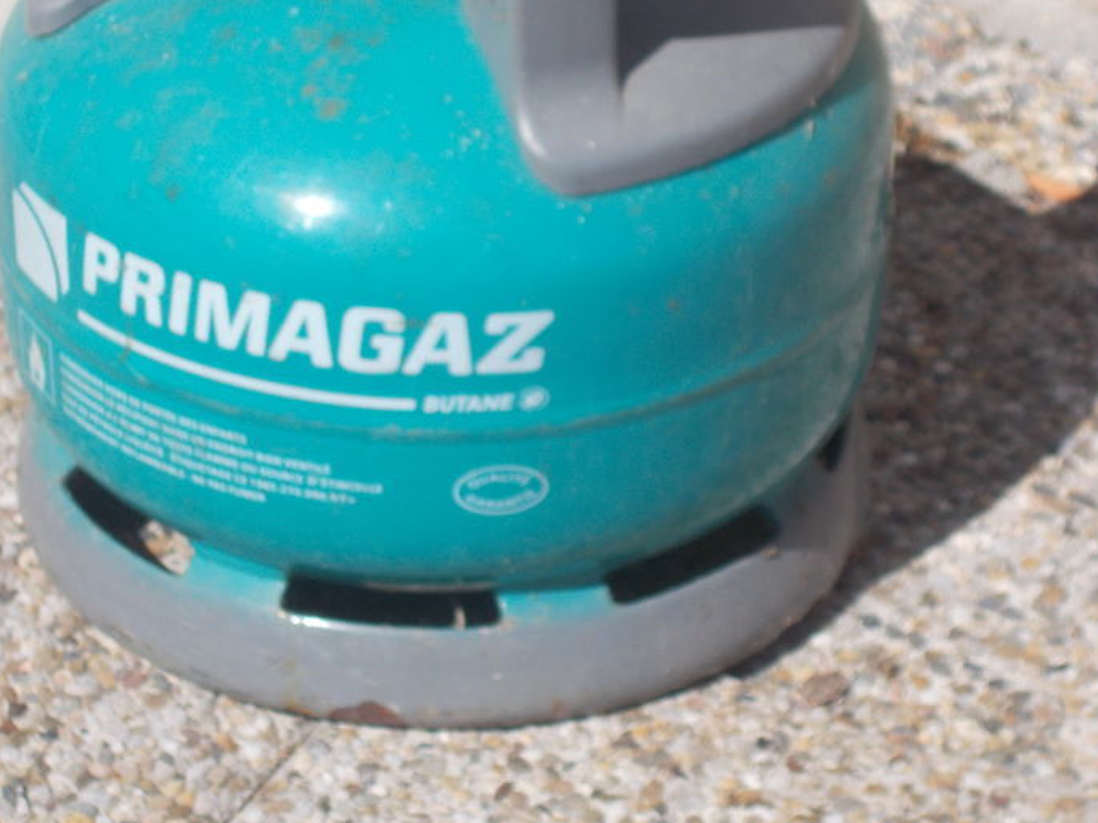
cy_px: 267
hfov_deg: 15.6
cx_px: 455
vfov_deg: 11.7
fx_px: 3996
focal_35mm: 126
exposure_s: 1/400
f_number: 6.3
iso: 80
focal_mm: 15.4
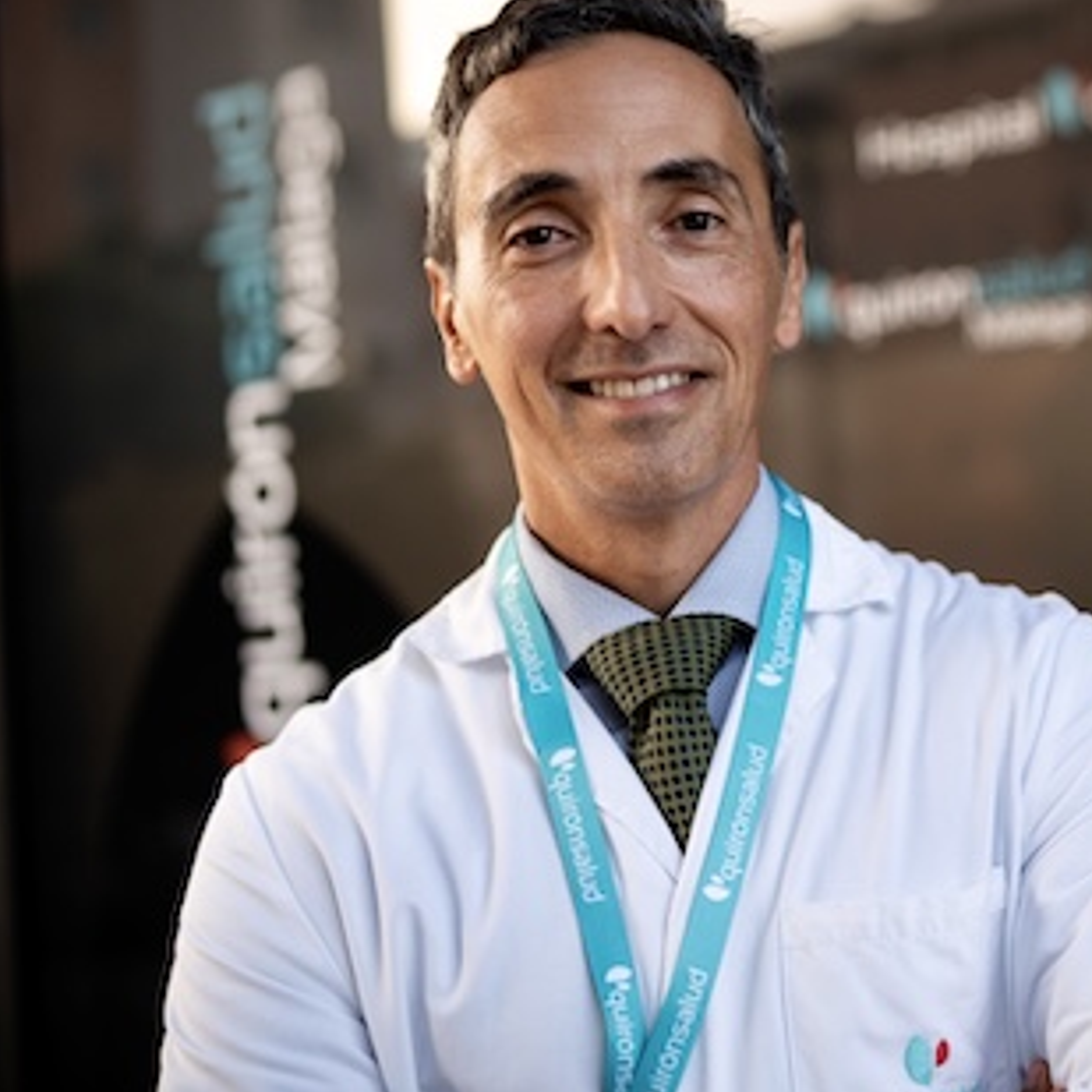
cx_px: 1085
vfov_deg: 22.4
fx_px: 2748
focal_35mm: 77
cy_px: 408
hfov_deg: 21.7
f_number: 1.4
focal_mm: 35
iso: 125
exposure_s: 1/800
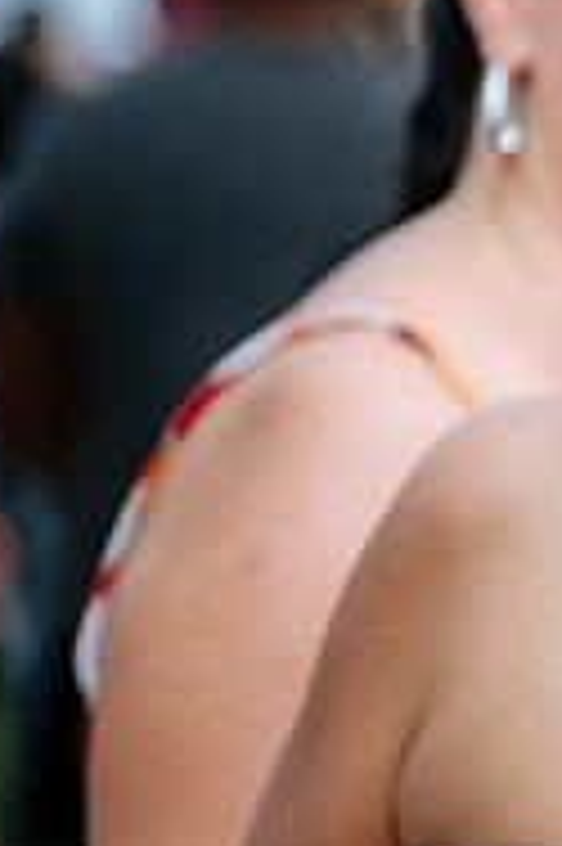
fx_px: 8398
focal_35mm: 358
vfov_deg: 5.8
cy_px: 448
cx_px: 1236
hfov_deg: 3.8
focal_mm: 77.3
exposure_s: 1/320
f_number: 2.8
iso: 200
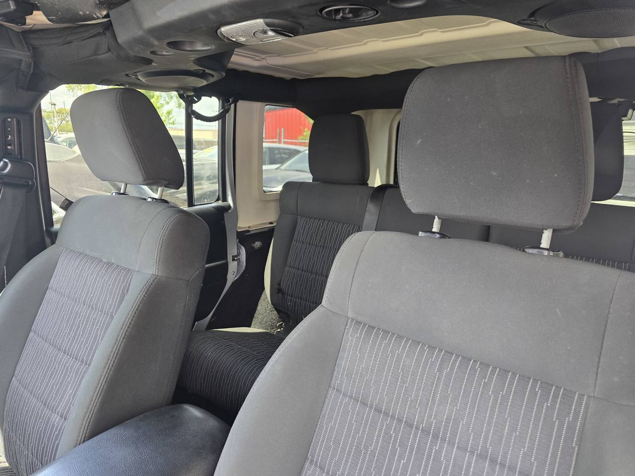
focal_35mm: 23
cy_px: 238
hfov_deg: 73.9
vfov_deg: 58.9
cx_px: 318
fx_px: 422
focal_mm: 6.3
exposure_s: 1/180
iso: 160
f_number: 1.7
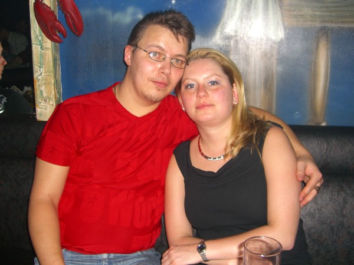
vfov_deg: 37.7
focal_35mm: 38
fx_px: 389
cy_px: 132
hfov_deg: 49.0
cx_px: 177
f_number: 2.8
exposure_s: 1/60
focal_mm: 7.9
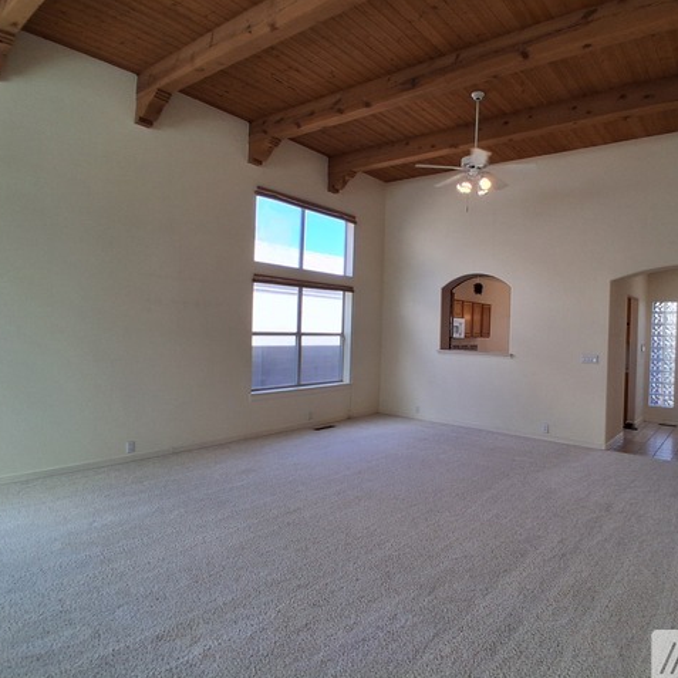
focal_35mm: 21
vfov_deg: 72.1
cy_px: 331
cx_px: 407
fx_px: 465
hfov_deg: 71.4
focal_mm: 1.4
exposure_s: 1/155
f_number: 2.2
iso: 50
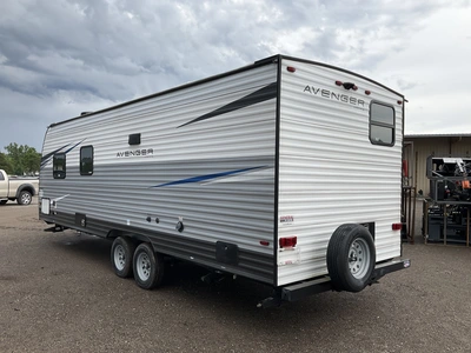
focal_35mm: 29
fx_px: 395
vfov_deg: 48.2
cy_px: 176
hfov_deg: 61.7
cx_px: 236
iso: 25
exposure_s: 1/997
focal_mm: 3
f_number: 1.8
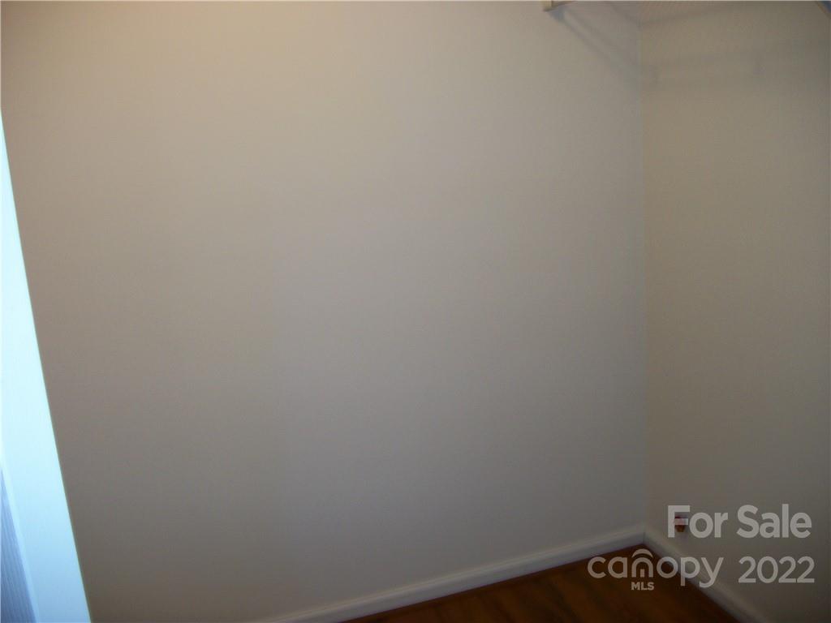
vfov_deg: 44.2
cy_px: 312
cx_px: 416
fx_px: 768
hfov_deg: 56.8
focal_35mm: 32
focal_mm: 5.7
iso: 80
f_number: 2.9
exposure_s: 1/30
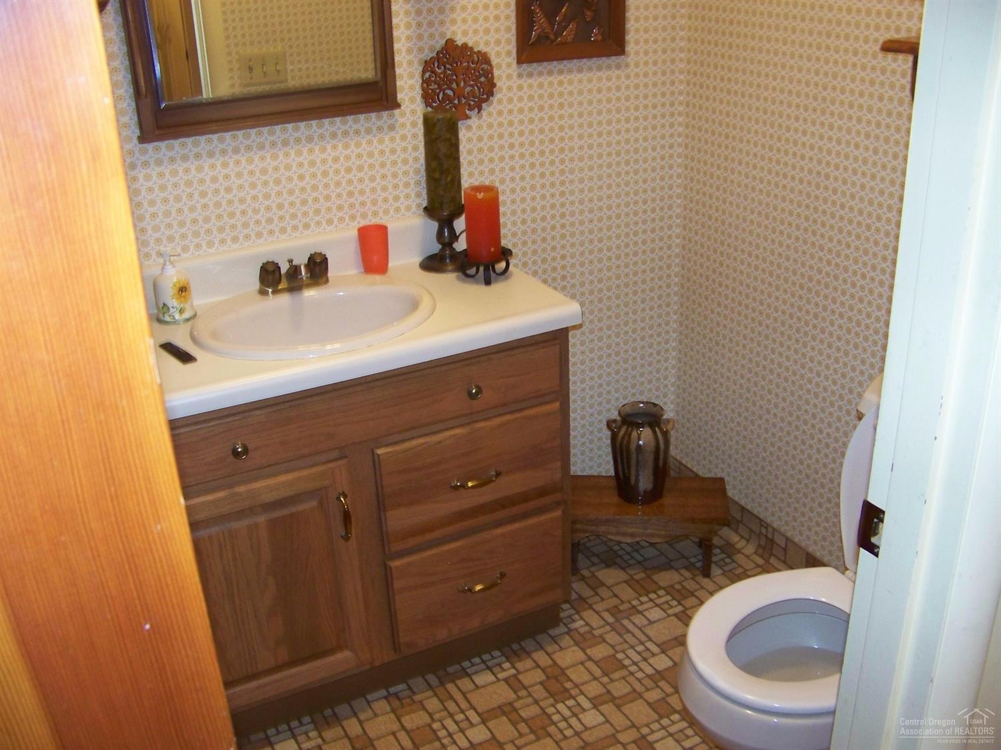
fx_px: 1041
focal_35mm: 36
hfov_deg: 51.4
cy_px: 375
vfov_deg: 39.6
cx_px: 500
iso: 200
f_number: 2.8
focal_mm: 5.85
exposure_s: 1/30
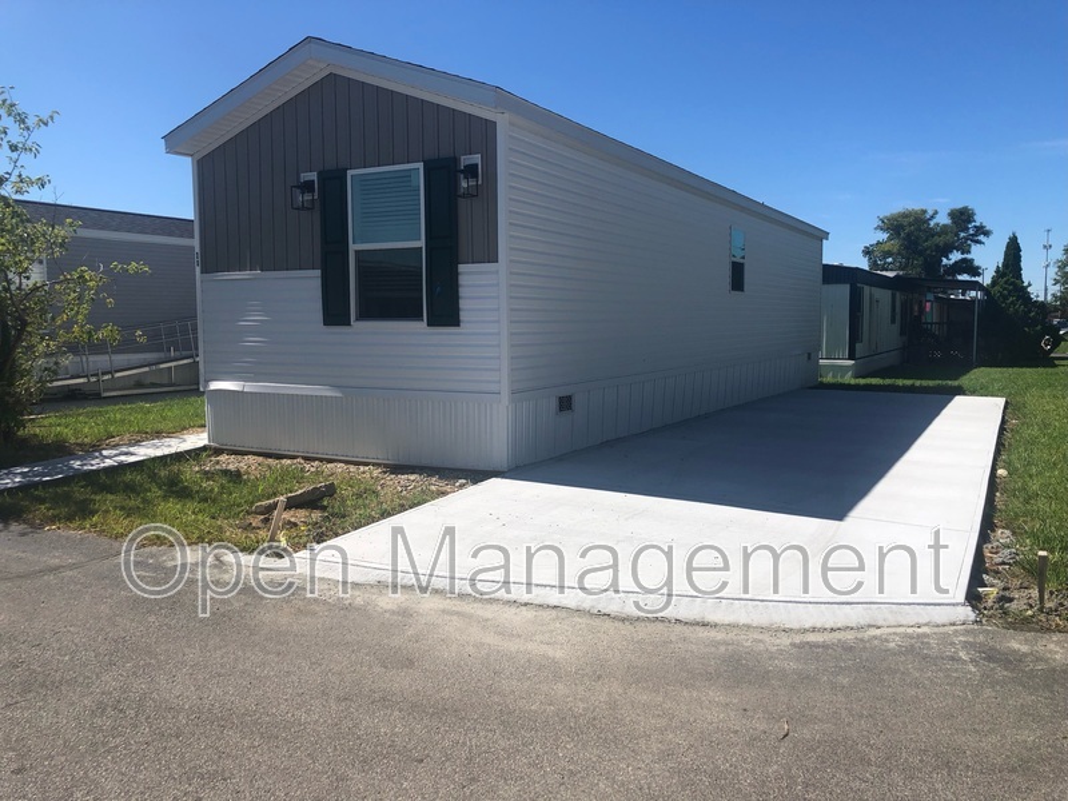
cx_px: 534
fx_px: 864
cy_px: 400
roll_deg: +0.9
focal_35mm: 28
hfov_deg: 63.4
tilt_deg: -5.4
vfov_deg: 49.7
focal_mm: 3.99
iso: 20
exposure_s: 1/2525
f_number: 1.8
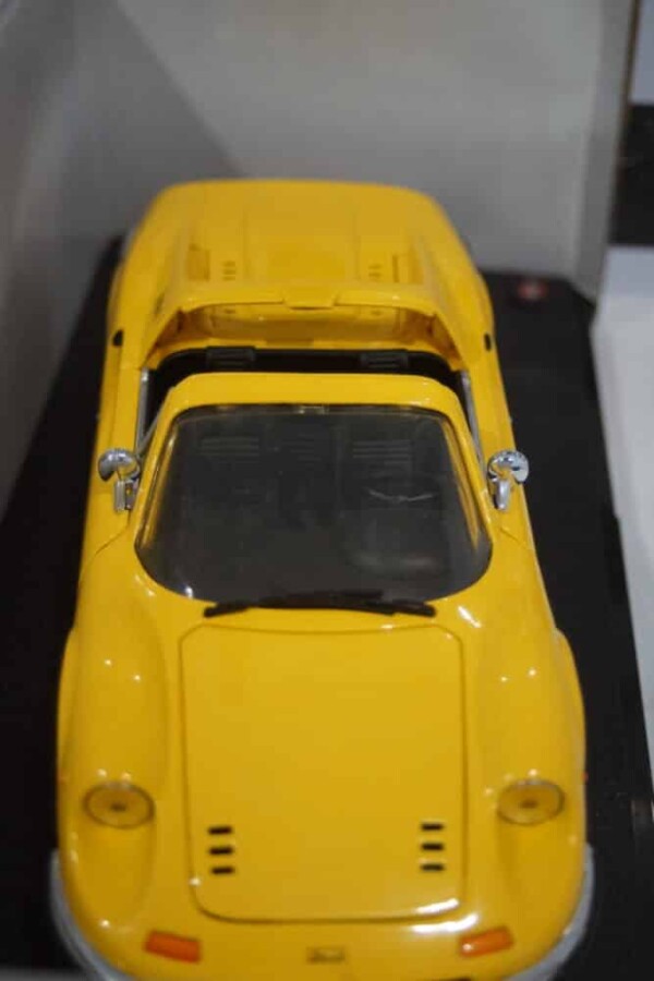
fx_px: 1431
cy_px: 490
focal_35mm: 52
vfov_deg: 37.9
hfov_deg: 25.8
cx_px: 327
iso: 2000
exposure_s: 1/160
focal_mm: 35
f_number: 4
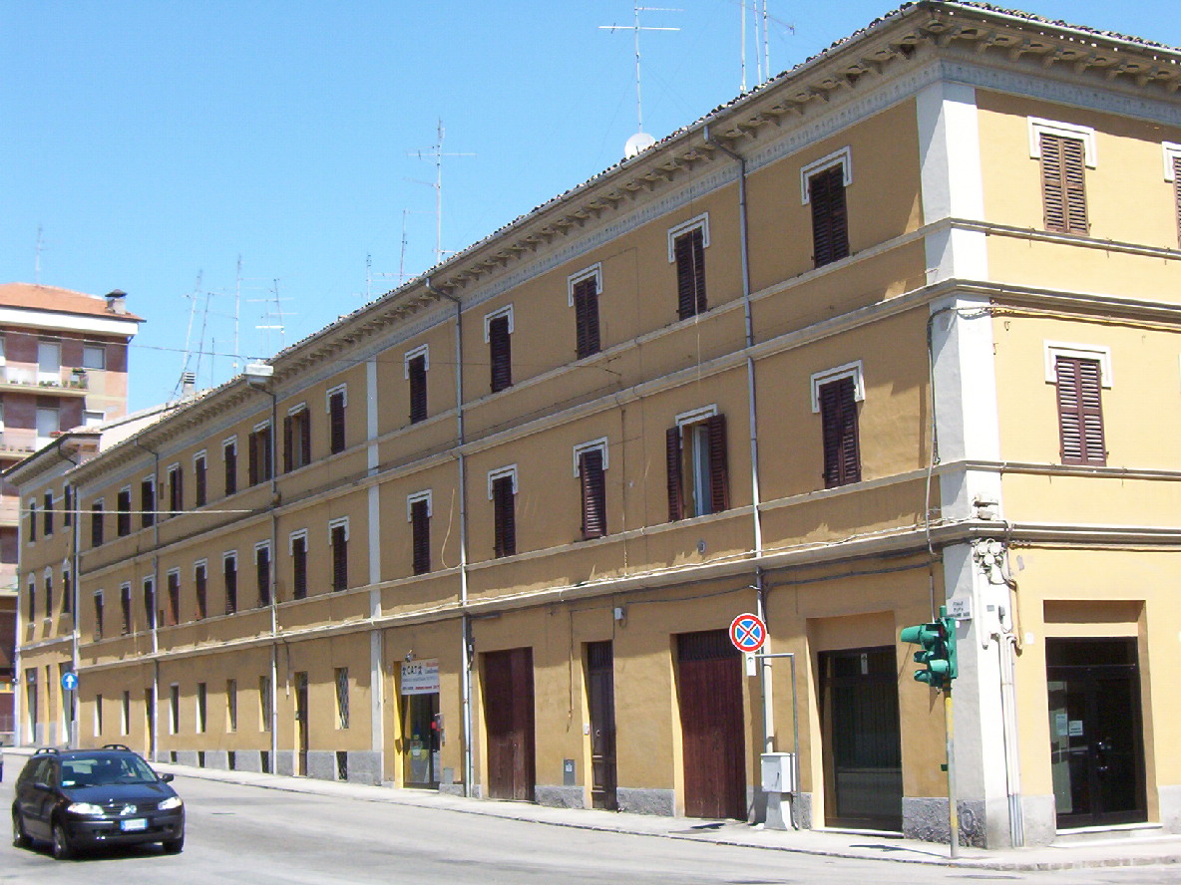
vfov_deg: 28.6
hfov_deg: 37.5
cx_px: 590
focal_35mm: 51
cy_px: 442
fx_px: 1740
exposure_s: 1/360
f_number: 5.97
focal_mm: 7.88
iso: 100
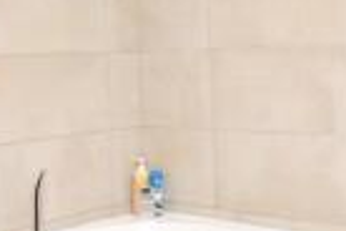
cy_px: 134
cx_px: 189
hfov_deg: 28.4
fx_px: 682
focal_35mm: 71
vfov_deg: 19.2
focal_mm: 10
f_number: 4
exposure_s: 1/125
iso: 1000
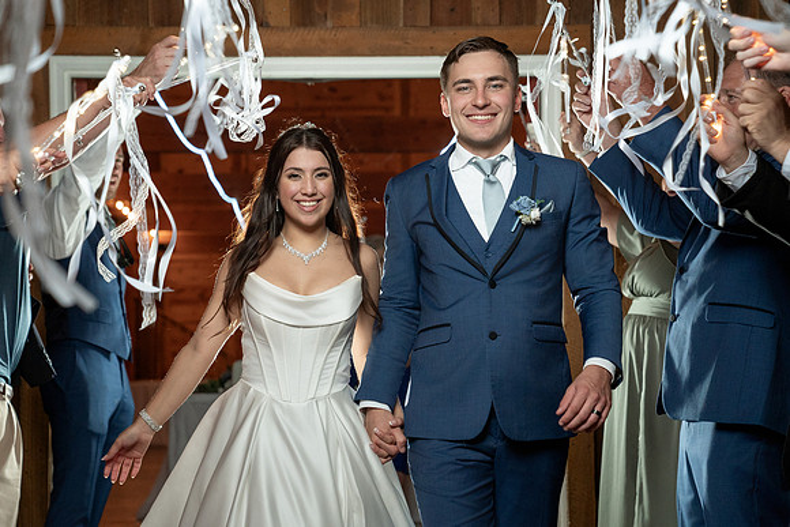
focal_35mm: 60
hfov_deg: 33.4
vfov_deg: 22.6
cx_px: 395
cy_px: 264
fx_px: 1317
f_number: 3.5
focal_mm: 60
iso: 2000
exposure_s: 1/200
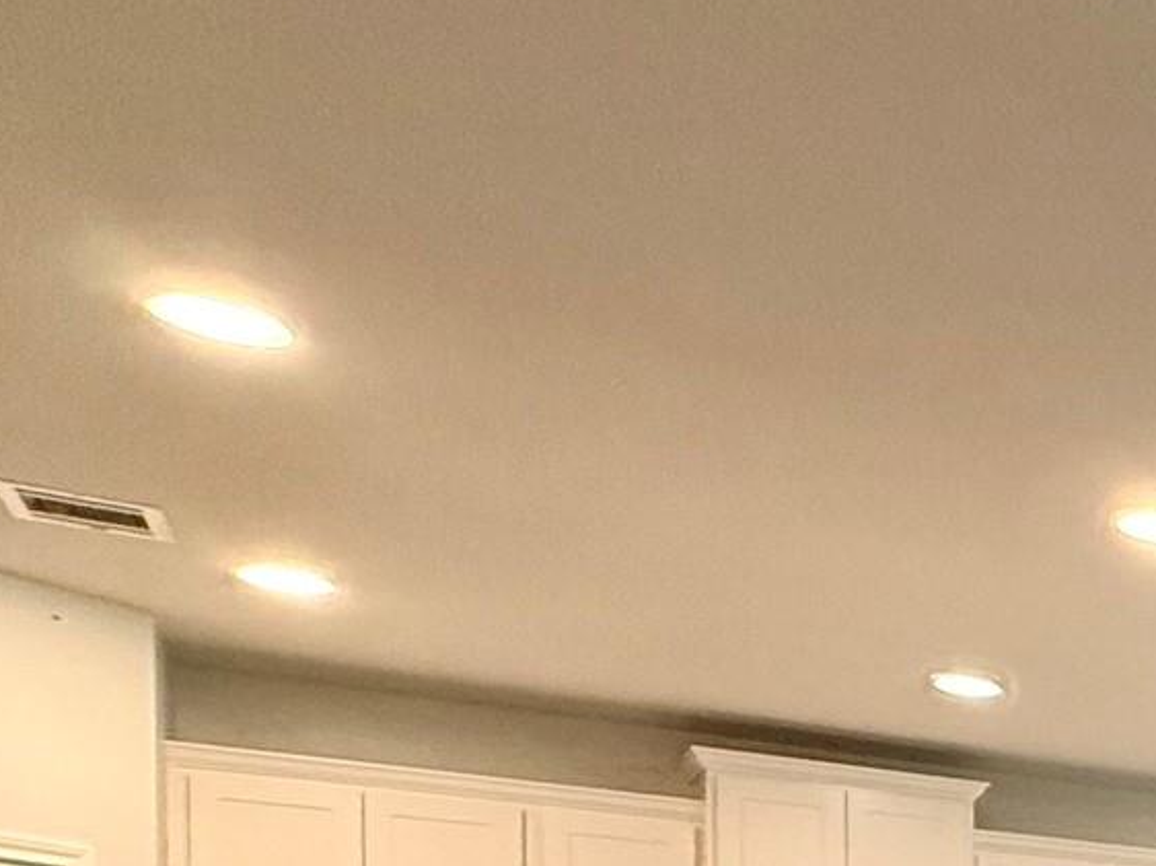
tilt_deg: -2.1
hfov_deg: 22.9
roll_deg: -1.2
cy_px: 1184
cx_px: 2025
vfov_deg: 24.2
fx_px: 1702
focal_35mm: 51
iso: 640
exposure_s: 1/120
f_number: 2.2
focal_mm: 2.22
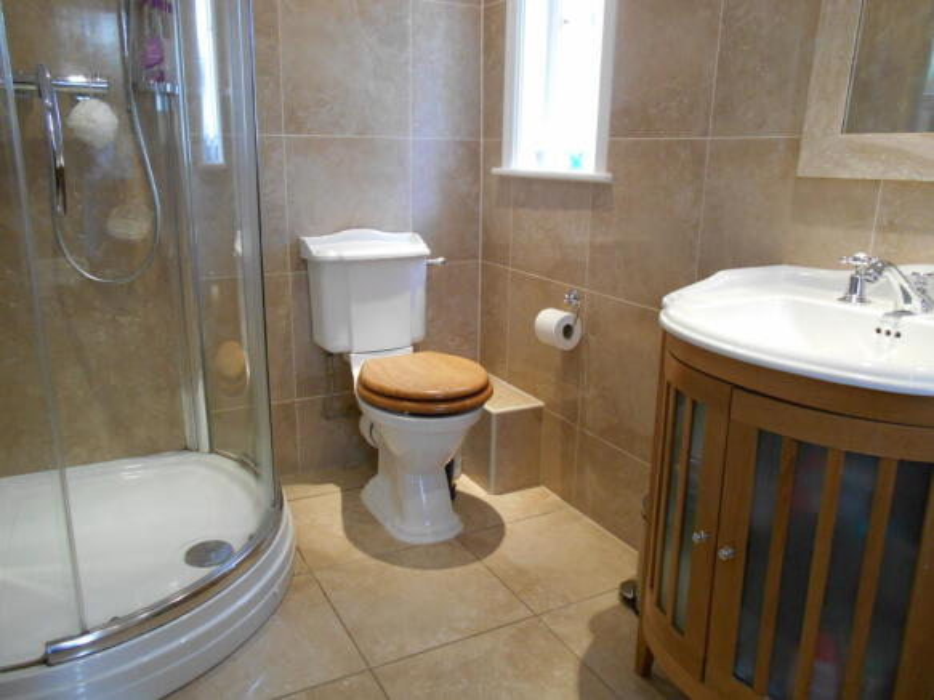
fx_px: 701
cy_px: 350
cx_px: 467
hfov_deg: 67.3
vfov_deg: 53.0
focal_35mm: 26
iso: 400
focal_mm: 4.6
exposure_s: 1/25
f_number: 3.2
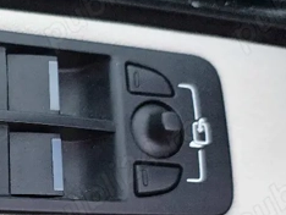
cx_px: -20
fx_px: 529
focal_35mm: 64
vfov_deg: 22.5
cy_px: 183
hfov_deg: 27.9
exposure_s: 1/33.3
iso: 747
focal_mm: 5.89
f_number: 1.4
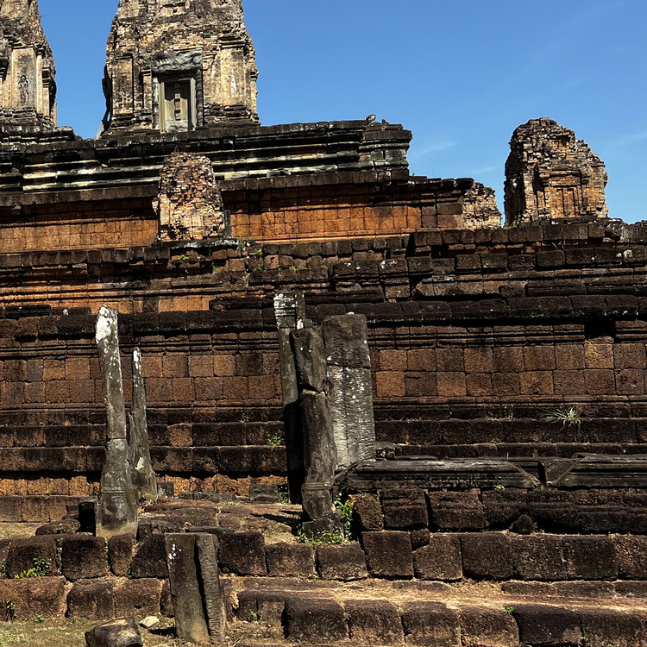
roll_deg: +0.4
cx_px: -37
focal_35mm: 49
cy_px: 299
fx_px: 1036
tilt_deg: +8.3
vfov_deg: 34.7
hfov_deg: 31.4
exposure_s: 1/2841
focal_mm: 5.7
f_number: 1.5
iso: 50
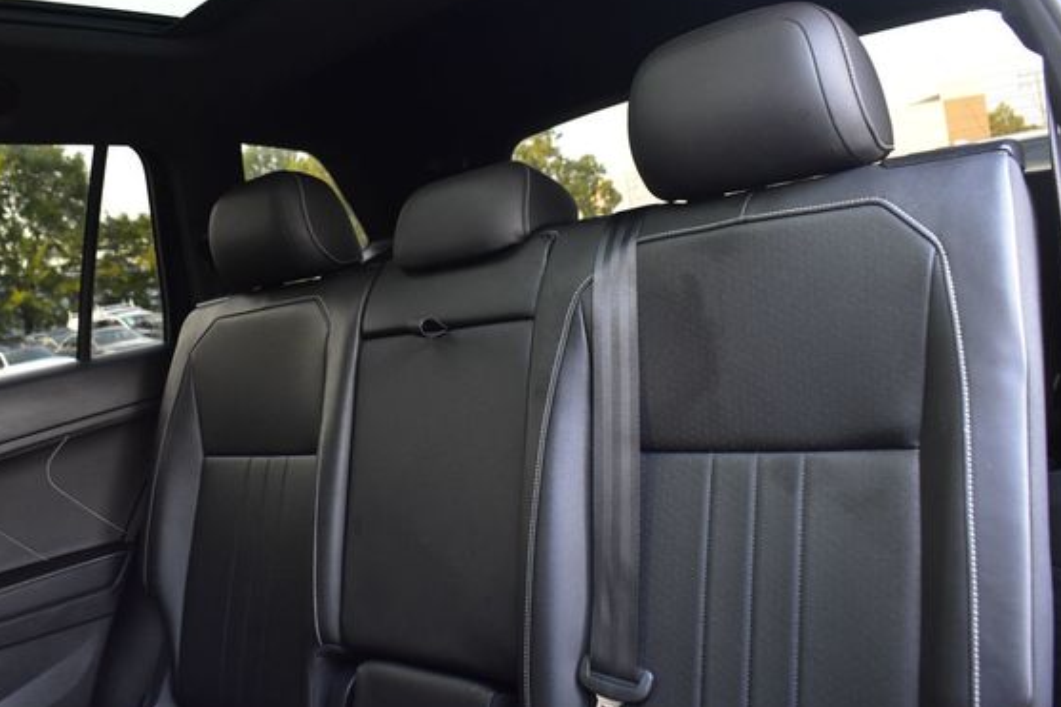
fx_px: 913
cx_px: 478
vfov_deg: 42.3
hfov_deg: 60.2
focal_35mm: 31
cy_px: 347
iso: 1600
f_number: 5.6
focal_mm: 18
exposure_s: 1/15
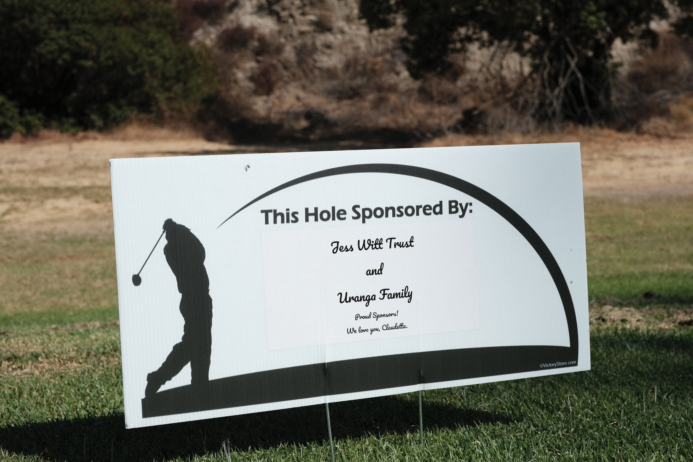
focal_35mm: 48
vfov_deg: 28.1
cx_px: 346
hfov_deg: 41.1
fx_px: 924
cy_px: 231
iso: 160
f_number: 5.6
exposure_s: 1/1000
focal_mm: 32
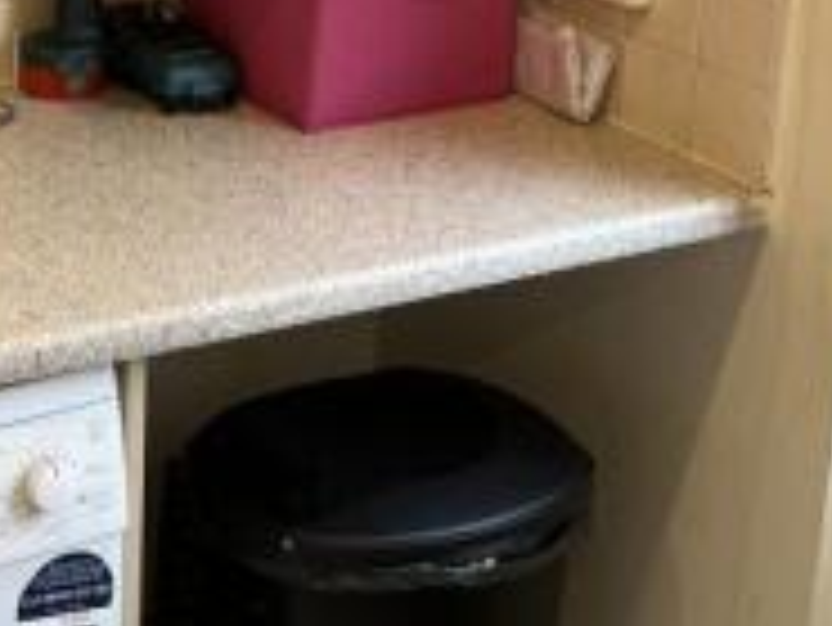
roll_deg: +1.3
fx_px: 1972
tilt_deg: -16.4
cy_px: -43
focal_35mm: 82
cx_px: -187
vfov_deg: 17.5
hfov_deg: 21.9
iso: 100
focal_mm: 5.1
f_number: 1.6
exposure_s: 1/100
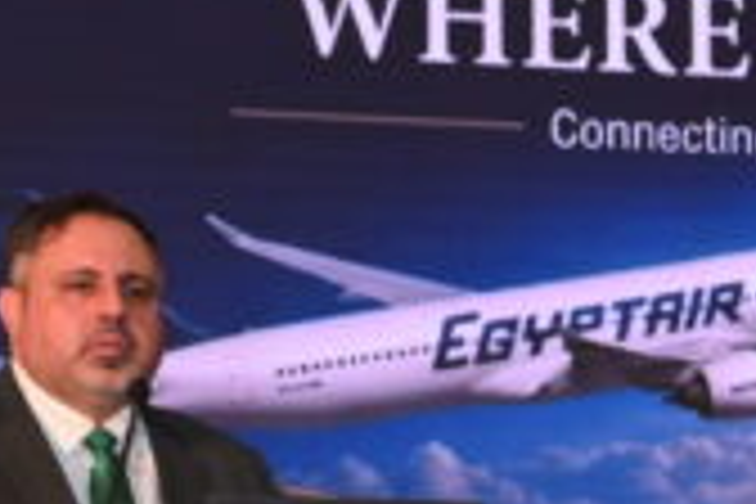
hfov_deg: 8.8
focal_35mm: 226
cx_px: 1202
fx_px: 4746
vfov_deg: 5.9
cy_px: 972
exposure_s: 1/125
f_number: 6.3
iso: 800
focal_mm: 37
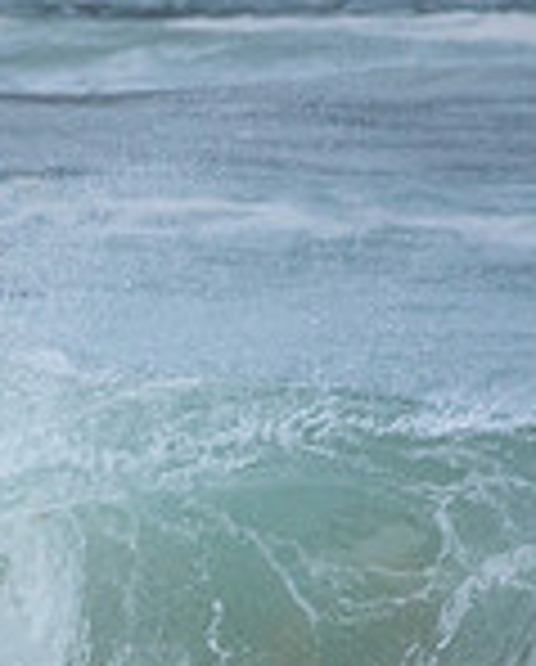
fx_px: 54403
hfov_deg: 0.6
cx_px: -54
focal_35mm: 2752
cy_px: 844
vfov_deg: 0.7
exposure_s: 1/1000
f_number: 5.6
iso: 560
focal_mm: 500
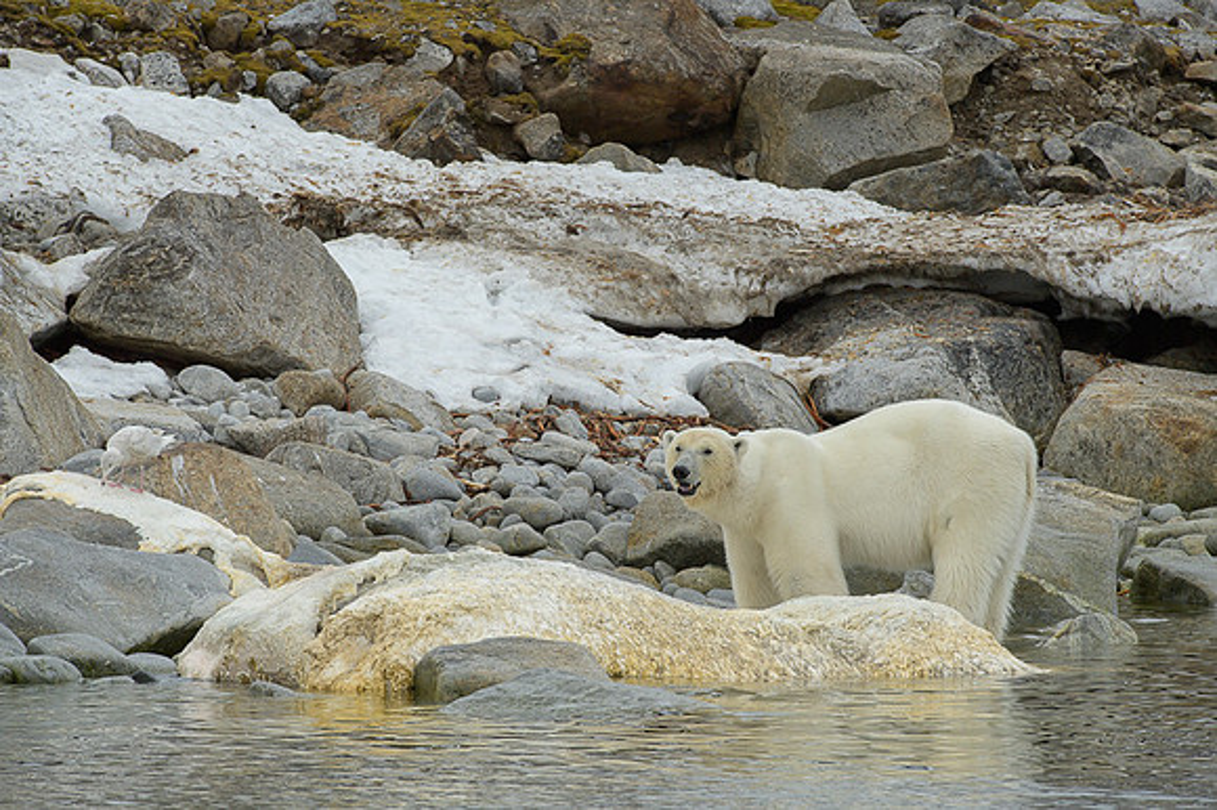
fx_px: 7376
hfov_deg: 9.4
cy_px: 442
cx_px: 586
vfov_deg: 6.3
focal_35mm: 218
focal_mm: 200
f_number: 10
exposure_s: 1/1000
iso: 800
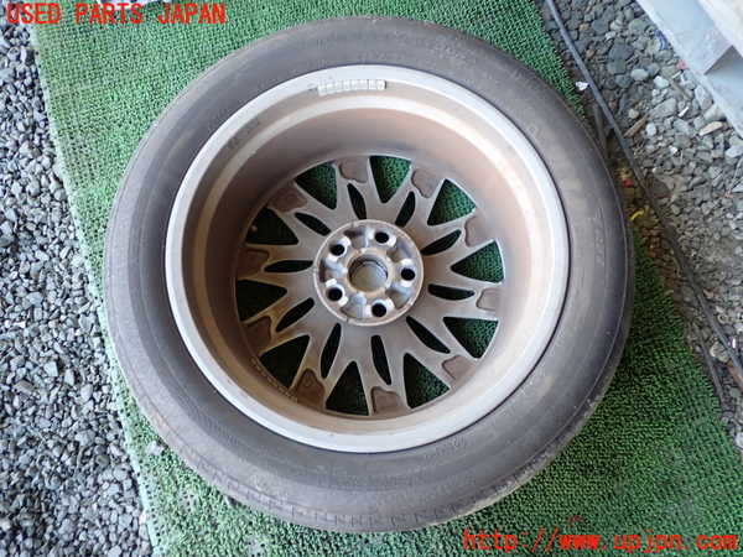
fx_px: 644
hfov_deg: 60.0
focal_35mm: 30
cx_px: 372
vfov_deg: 46.8
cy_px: 278
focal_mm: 5.4
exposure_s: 1/40
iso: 200
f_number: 2.3
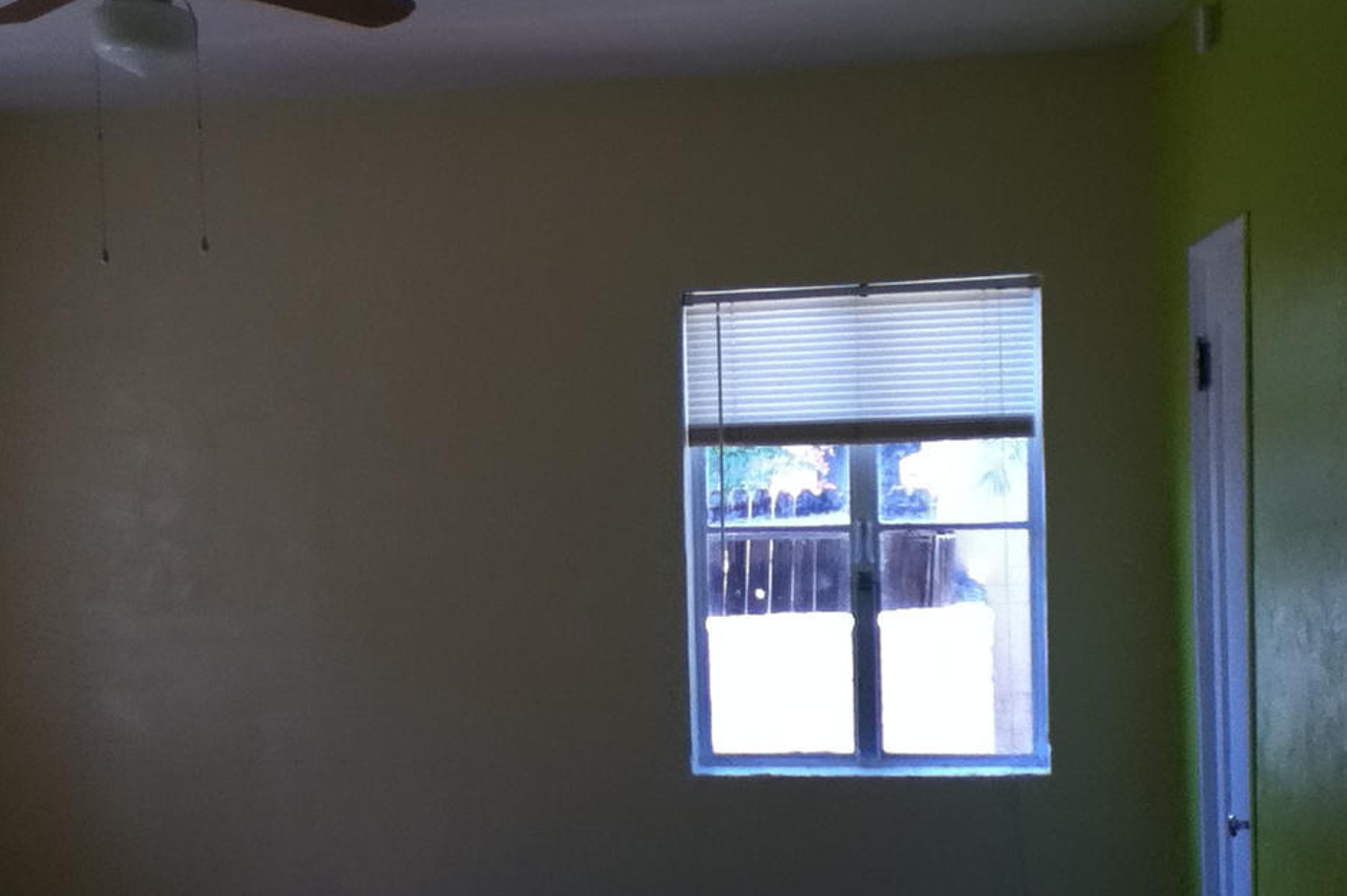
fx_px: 1272
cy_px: 494
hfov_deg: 55.8
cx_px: 678
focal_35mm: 34
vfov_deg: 38.8
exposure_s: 1/120
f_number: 2.4
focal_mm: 3.85
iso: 80
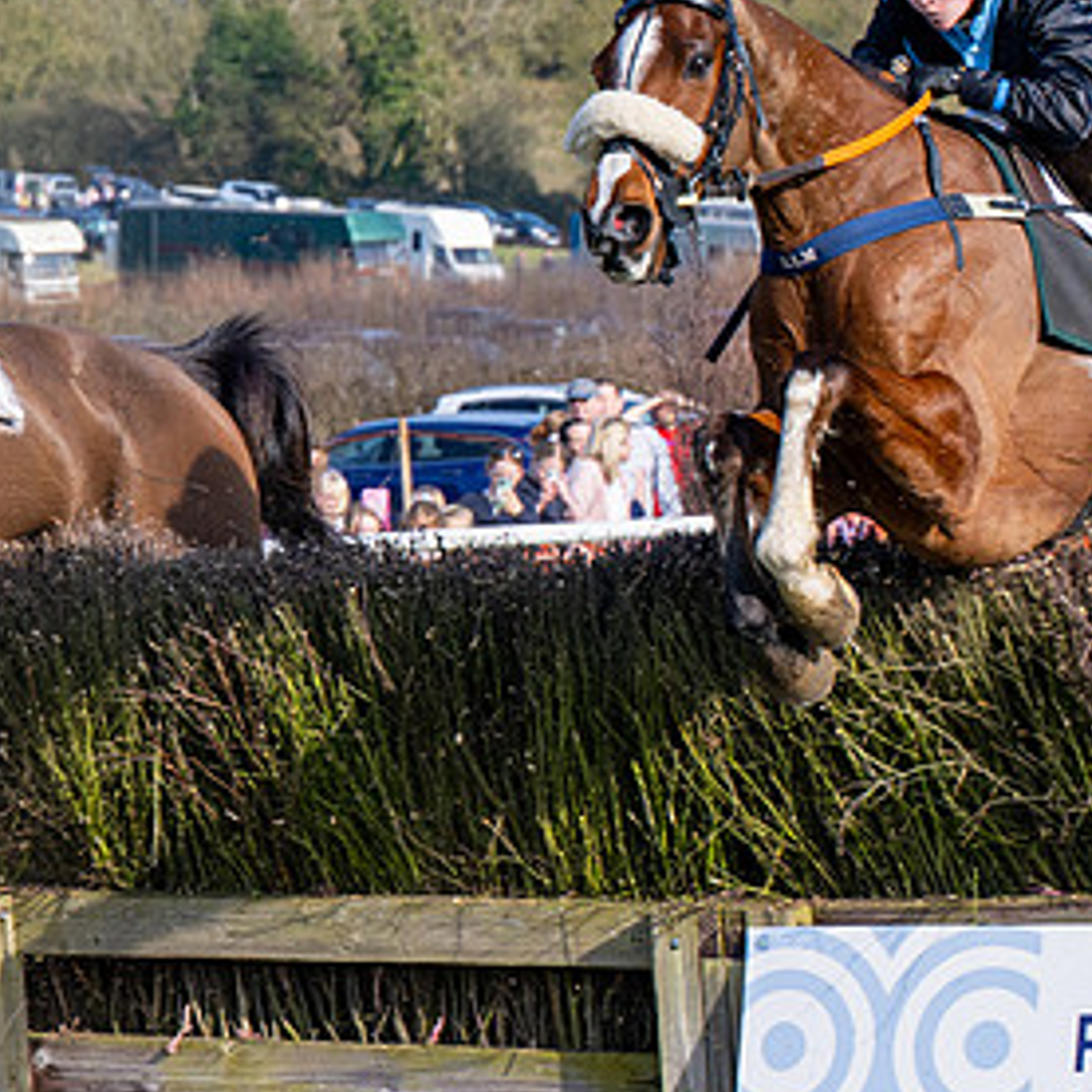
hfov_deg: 7.9
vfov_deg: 8.0
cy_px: 324
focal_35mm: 219
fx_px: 7816
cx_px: -205
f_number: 4
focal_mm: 70
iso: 200
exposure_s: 1/2000
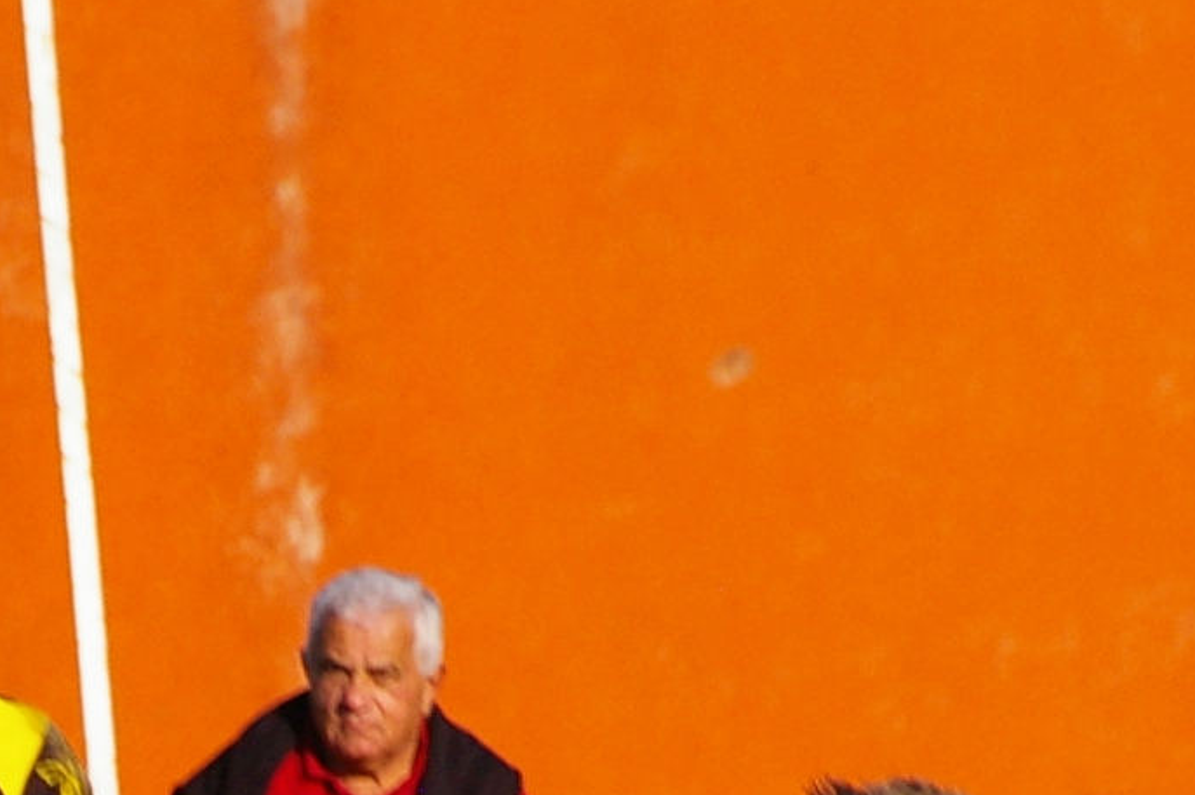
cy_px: 1566
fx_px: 52308
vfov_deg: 0.9
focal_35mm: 1577
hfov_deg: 1.3
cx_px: -296
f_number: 9.5
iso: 400
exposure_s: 1/750
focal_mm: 240
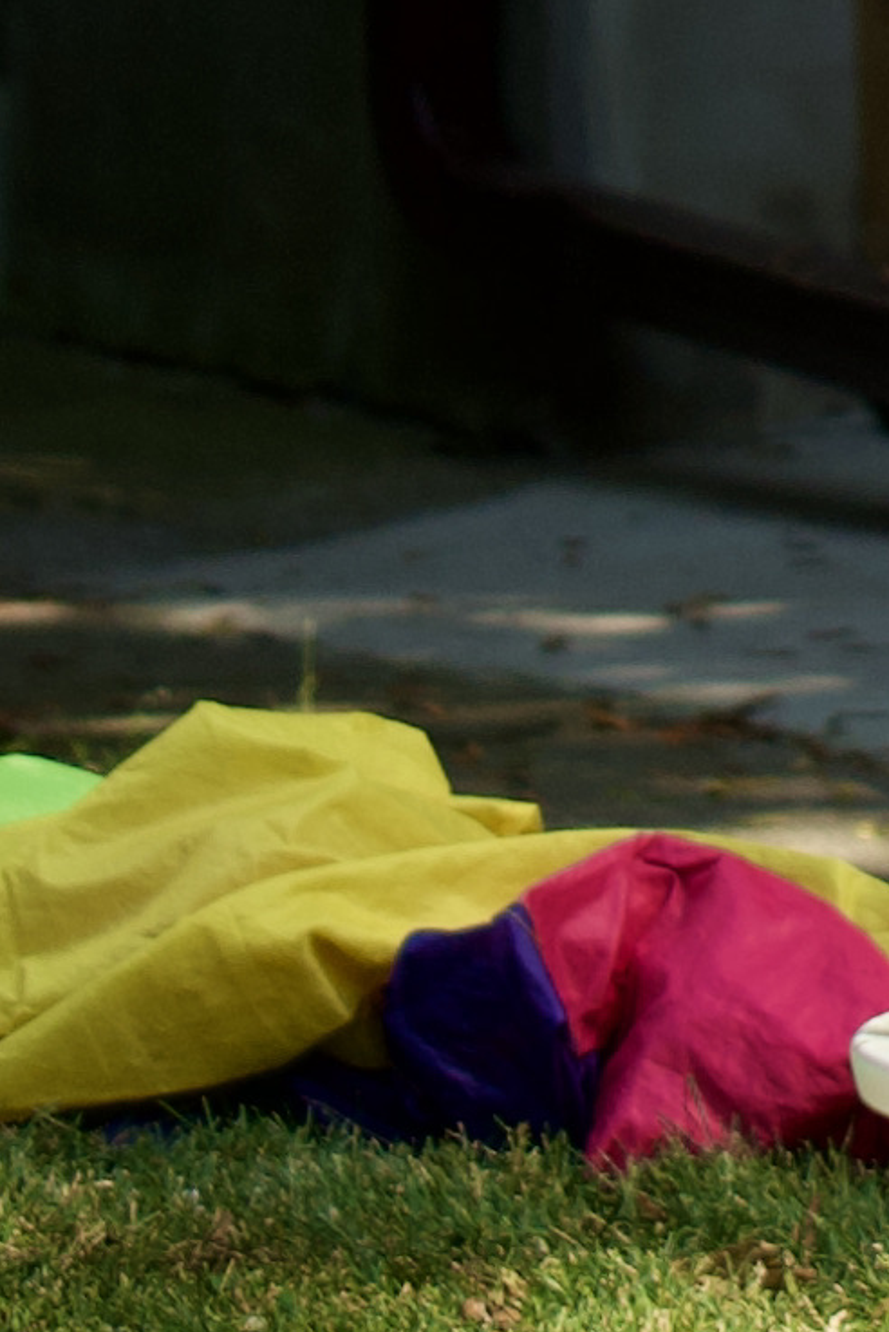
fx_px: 11323
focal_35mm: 306
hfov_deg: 4.3
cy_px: -704
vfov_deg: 6.6
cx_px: 2966
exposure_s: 1/250
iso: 100
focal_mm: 39
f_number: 4
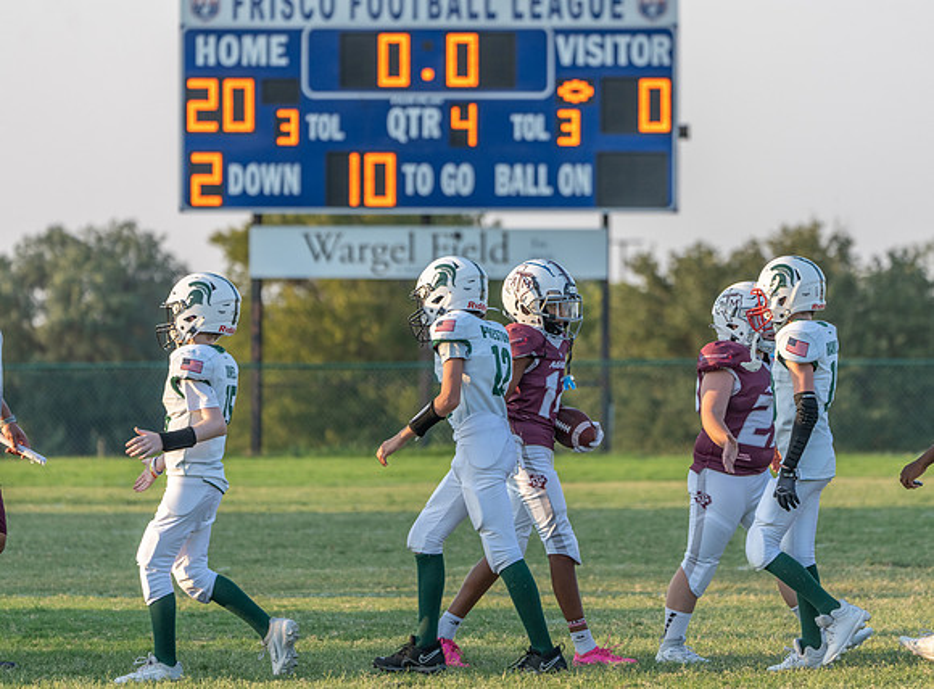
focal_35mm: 280
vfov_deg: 5.3
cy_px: 356
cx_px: 533
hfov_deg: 7.1
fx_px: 7503
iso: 500
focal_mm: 241
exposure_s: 1/640
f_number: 5.6
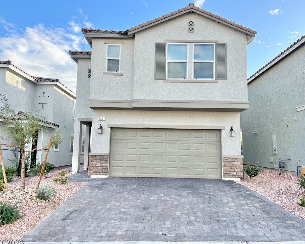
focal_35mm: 28
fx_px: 253
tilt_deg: +5.5
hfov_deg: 62.2
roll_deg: -0.7
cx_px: 156
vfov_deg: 51.5
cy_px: 122
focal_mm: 5.7
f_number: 1.5
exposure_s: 1/1553
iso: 50
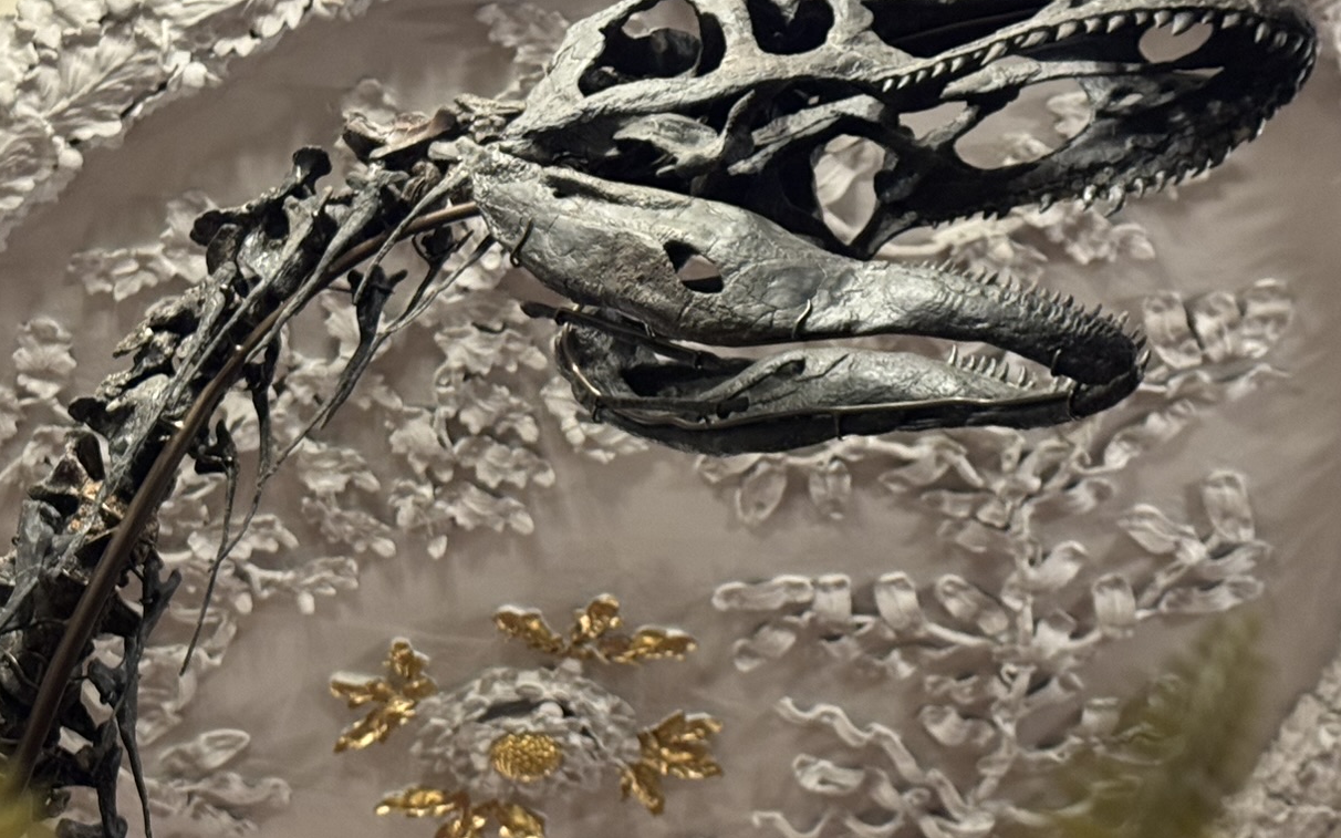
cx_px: 562
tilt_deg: +39.0
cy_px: 577
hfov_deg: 24.1
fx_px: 3142
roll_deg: +0.2
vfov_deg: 15.1
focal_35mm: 86
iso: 400
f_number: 1.78
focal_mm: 6.76
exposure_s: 1/25
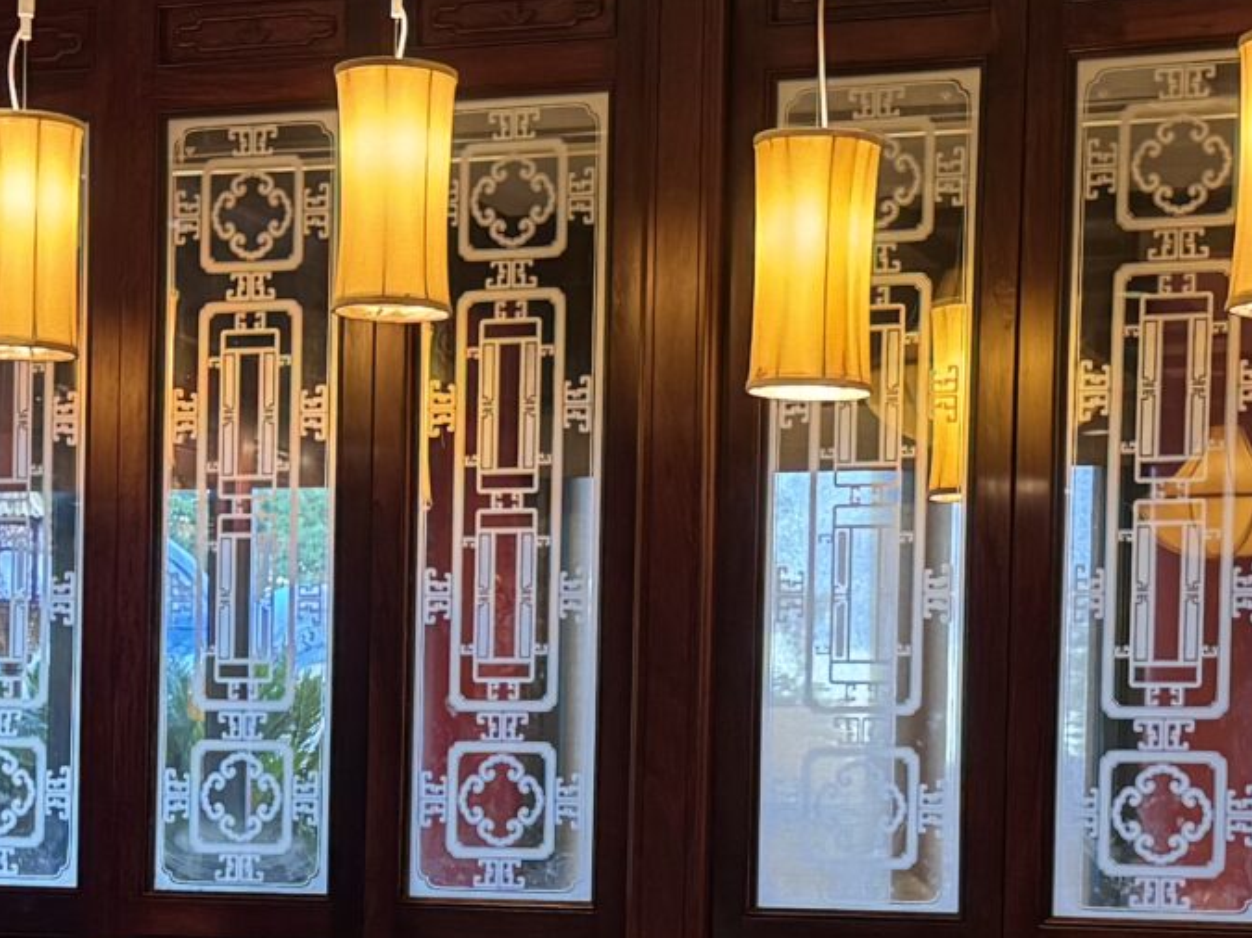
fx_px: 3291
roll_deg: -1.1
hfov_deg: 21.5
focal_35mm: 91
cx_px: 573
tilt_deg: -0.5
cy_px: 840
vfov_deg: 16.0
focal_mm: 6.76
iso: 500
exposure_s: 1/60
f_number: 1.78
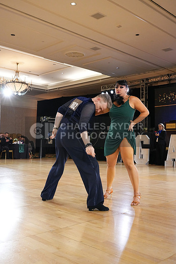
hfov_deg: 36.9
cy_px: 132
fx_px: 264
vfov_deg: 53.1
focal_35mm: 36
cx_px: 88
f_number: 6.3
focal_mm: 36
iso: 5000
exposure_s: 1/200
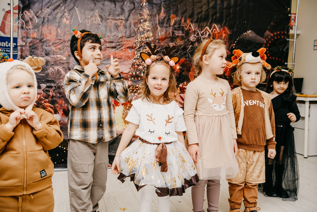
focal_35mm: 36
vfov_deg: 36.9
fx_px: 317
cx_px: 158
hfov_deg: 53.1
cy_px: 106
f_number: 5
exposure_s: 1/160
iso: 320
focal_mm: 36
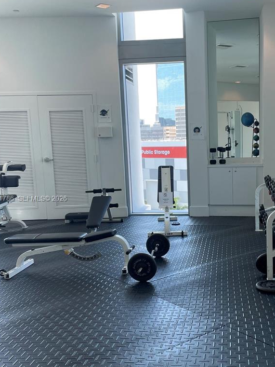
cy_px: 199
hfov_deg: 34.6
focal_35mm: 41
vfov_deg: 45.7
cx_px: 195
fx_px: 434
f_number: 1.6
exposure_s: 1/166
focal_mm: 4.2
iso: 32
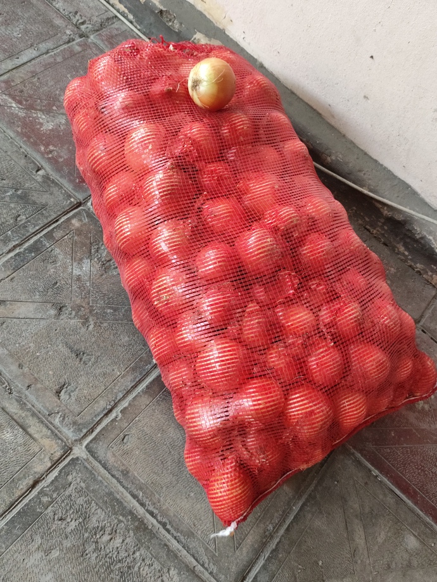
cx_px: 218
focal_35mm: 30
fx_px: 505
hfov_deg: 46.8
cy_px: 291
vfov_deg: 59.9
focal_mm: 4.71
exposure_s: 1/50
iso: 400
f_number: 1.79
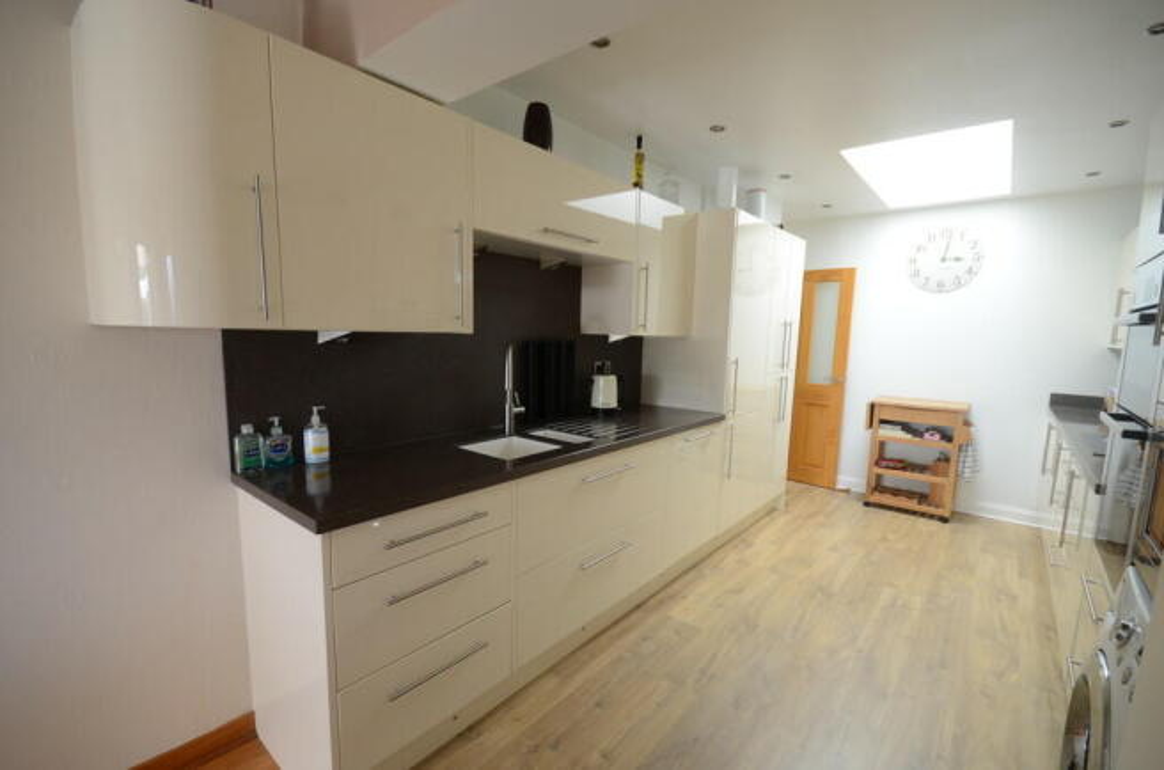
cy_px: 385
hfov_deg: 100.5
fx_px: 484
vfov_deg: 77.0
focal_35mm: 15
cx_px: 582
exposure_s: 1/30
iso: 400
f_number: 4.5
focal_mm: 10
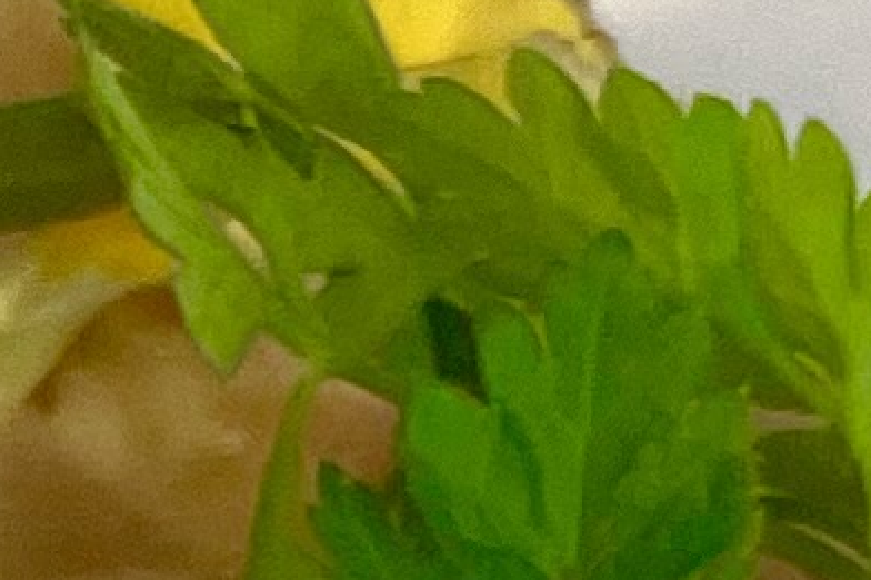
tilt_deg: -59.6
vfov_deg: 4.6
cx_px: -431
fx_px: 6723
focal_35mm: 278
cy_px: 2080
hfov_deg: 7.3
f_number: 1.6
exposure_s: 1/50
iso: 250
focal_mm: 4.2
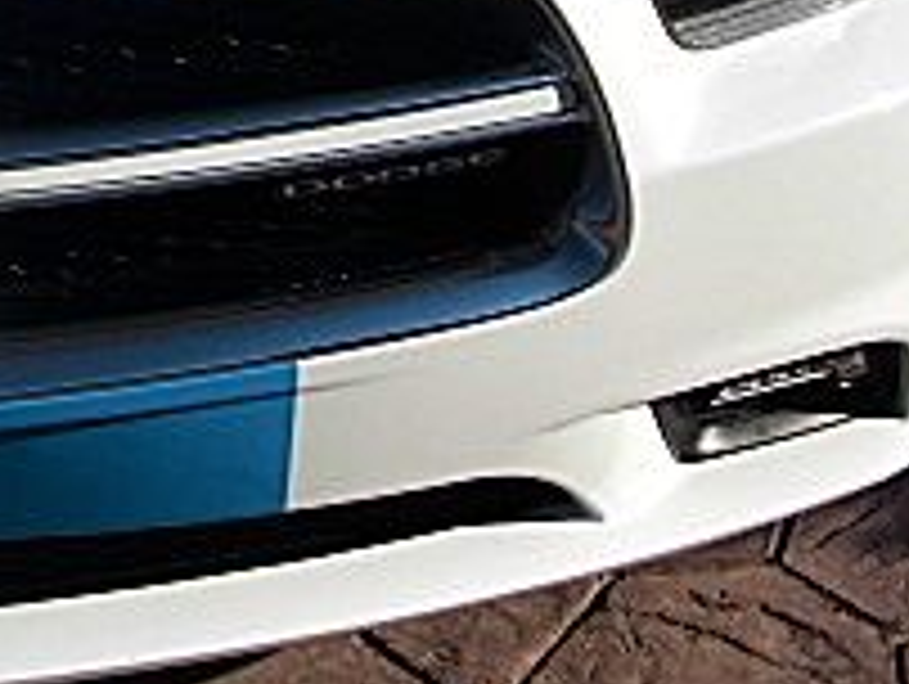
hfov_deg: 16.7
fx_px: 2997
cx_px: -117
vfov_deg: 12.6
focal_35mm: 114
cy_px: -212
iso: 50
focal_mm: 6.3
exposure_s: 1/200
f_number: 7.9
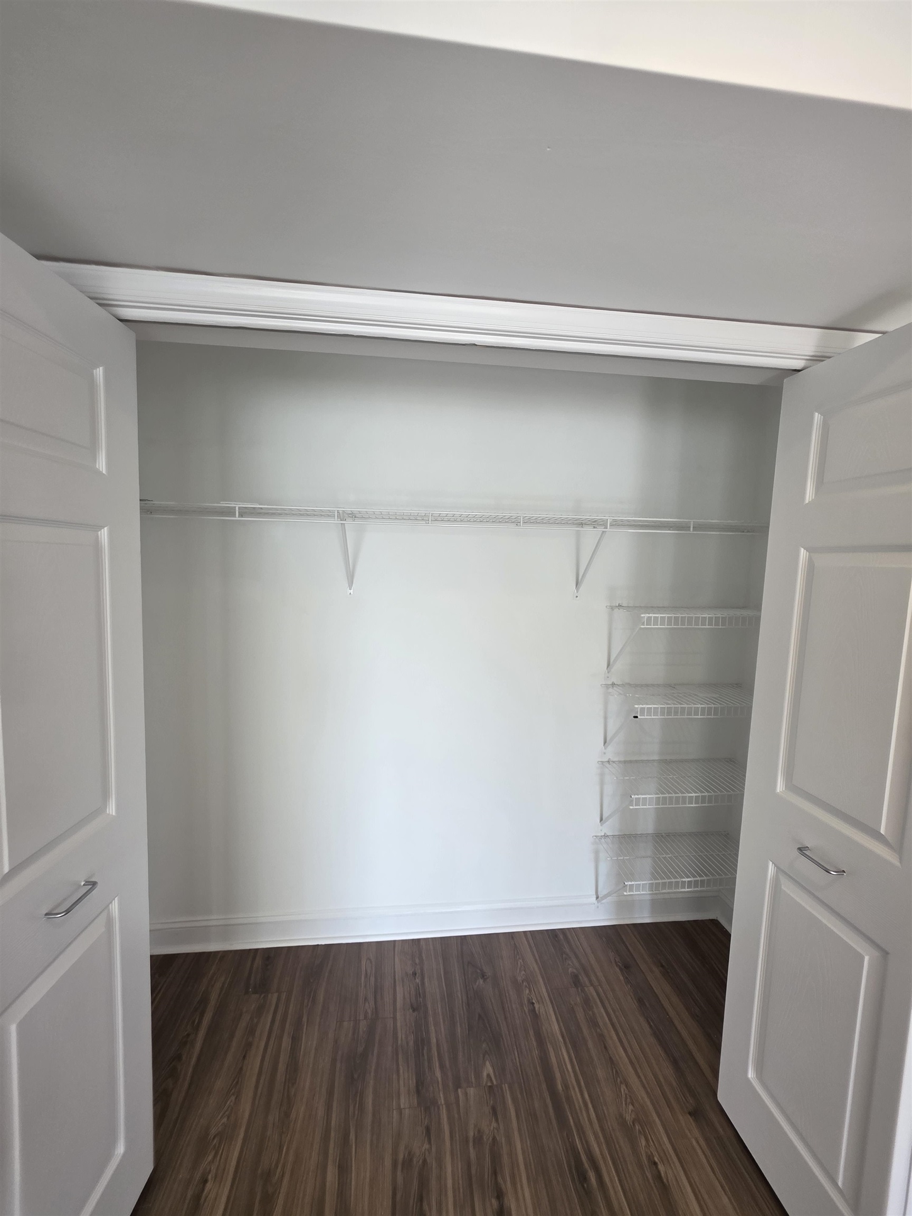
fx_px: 457
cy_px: 608
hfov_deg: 89.9
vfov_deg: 106.2
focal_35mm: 13
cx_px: 456
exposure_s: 1/120
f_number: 1.9
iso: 100
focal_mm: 2.2
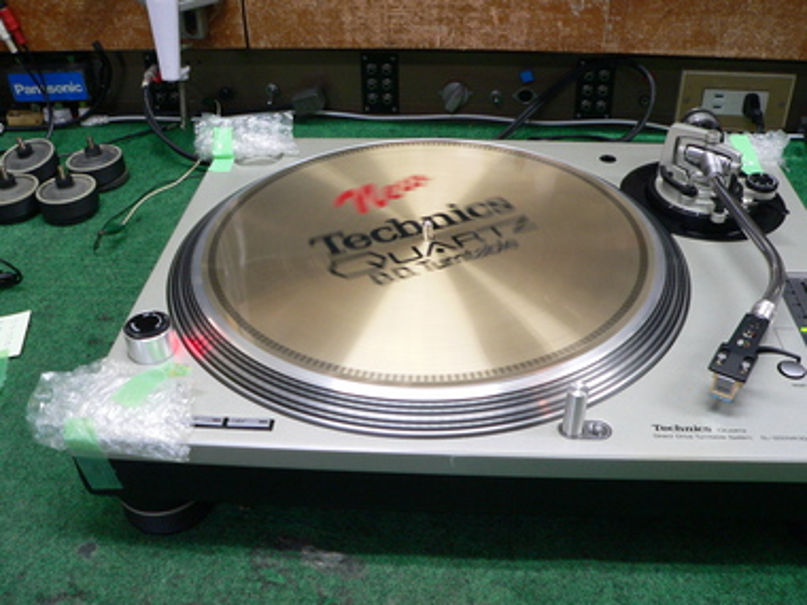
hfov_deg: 51.4
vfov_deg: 39.7
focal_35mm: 36
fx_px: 839
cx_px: 404
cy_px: 302
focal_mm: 6
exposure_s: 1/25
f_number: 2.8
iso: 200
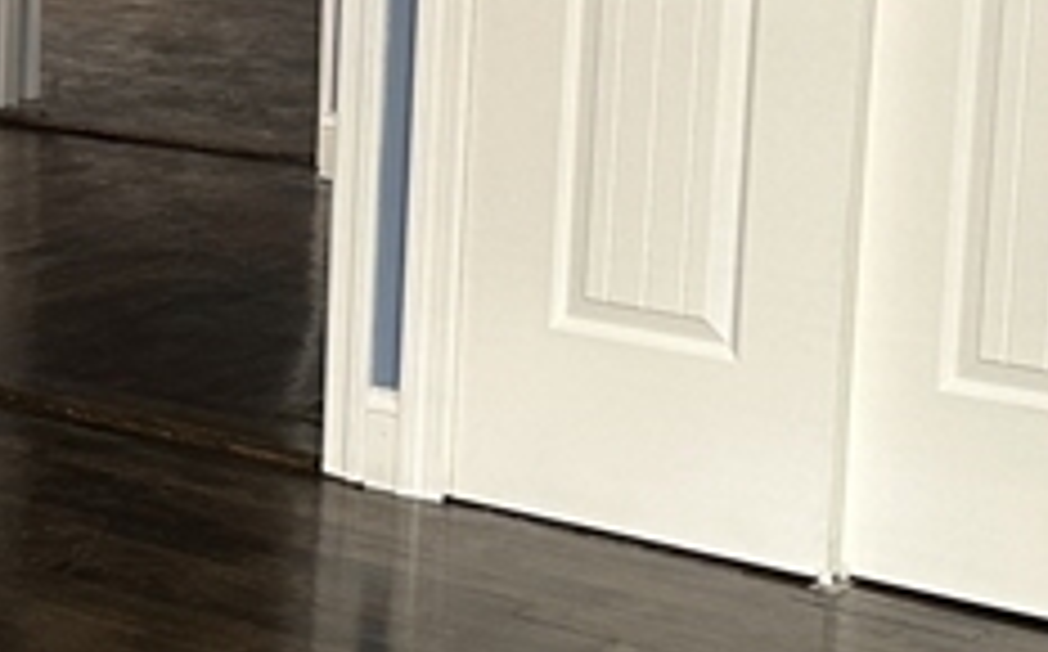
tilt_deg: -8.5
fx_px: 3195
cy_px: 85
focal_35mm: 112
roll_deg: -1.6
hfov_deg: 18.3
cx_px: 99
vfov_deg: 11.6
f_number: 1.78
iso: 125
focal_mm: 6.86
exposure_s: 1/60
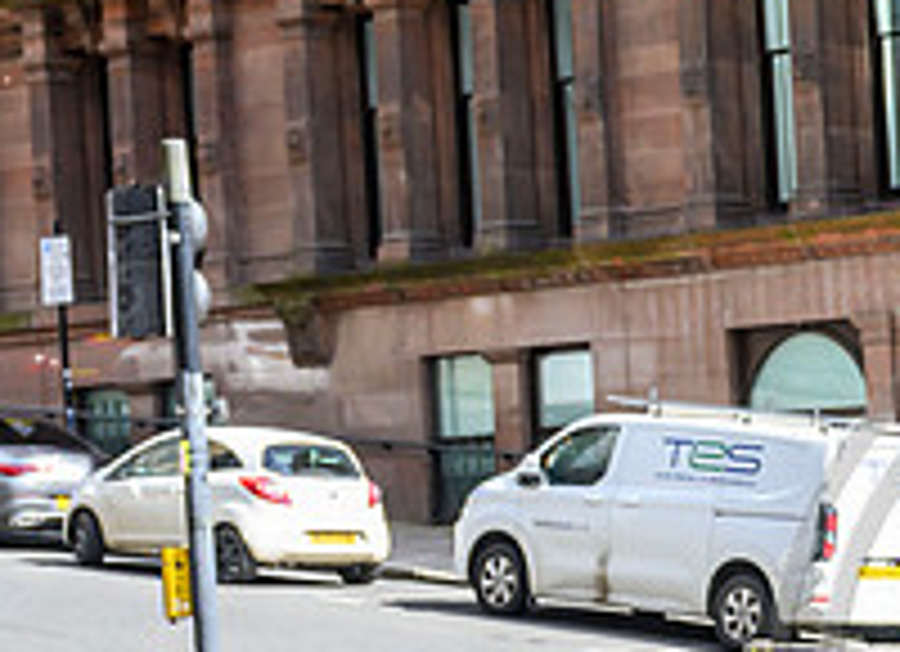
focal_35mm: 134
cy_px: 521
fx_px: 3443
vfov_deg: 10.8
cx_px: 1598
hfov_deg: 13.4
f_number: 4.5
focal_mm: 37
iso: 500
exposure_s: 1/1000
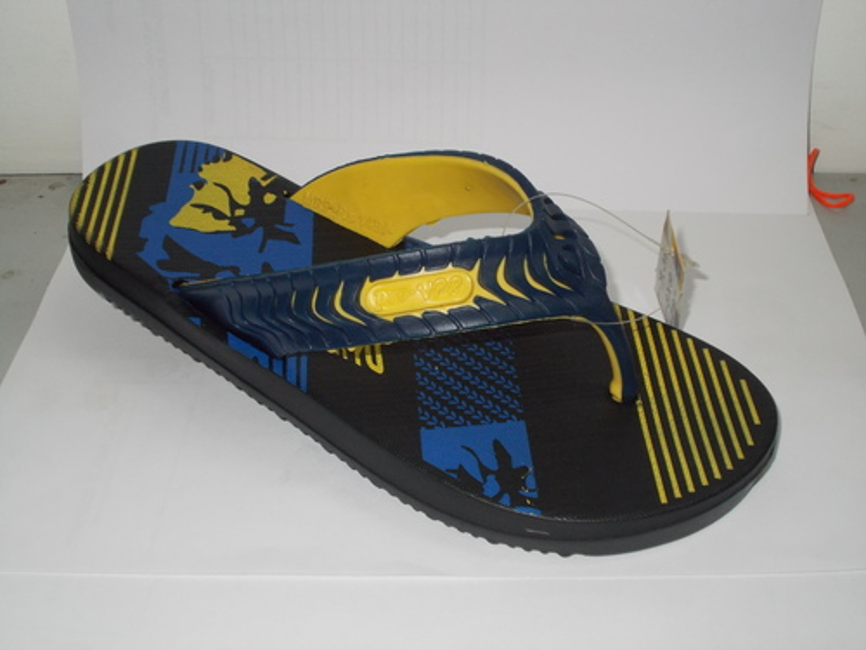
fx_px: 1101
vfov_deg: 32.9
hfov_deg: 42.9
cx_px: 433
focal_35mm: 44
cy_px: 325
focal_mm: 7.9
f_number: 4.2
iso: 200
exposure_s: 1/30
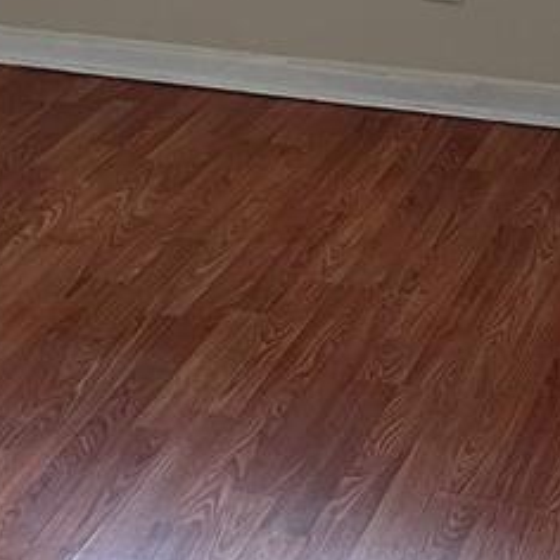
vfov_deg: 14.7
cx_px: 197
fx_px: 2141
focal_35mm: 117
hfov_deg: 14.9
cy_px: 19
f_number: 1.6
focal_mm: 4.2
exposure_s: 1/60
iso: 125
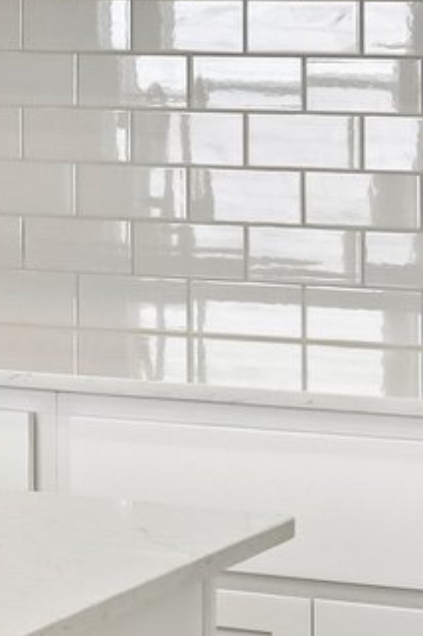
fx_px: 3373
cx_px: -1006
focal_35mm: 191
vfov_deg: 10.7
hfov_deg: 6.4
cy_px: -5
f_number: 8
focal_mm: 30
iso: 400
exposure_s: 1/30
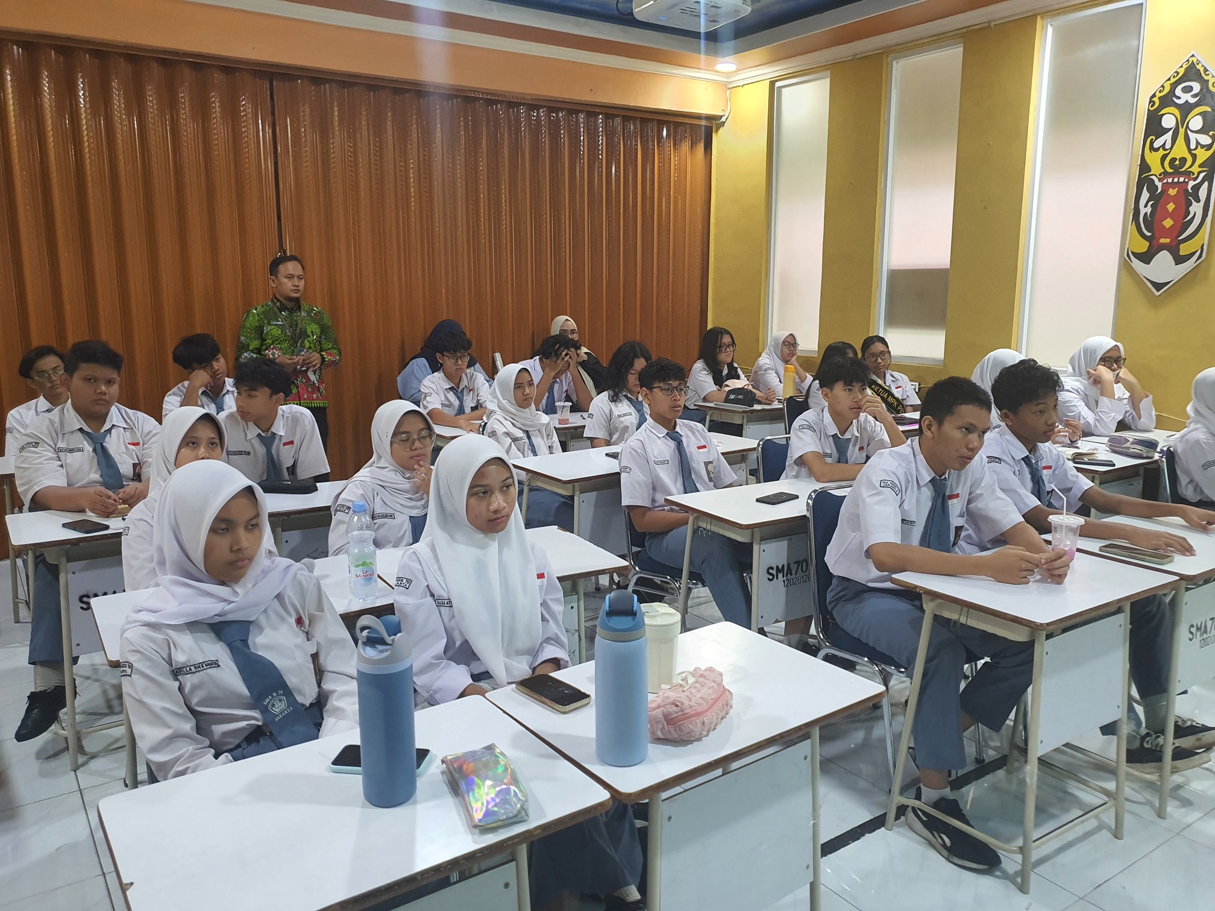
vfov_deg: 53.1
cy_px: 456
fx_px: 913
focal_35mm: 26
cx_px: 608
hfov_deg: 67.3
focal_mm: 4.3
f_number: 1.5
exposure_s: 1/50
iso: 320
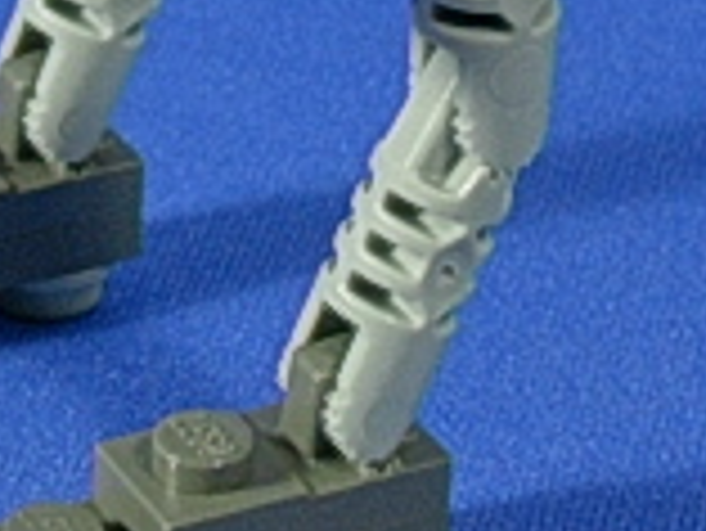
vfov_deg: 6.0
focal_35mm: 244
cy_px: -202
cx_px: 63
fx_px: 4980
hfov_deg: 8.1
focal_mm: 9
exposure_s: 1/8.9
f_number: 3.4
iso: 70
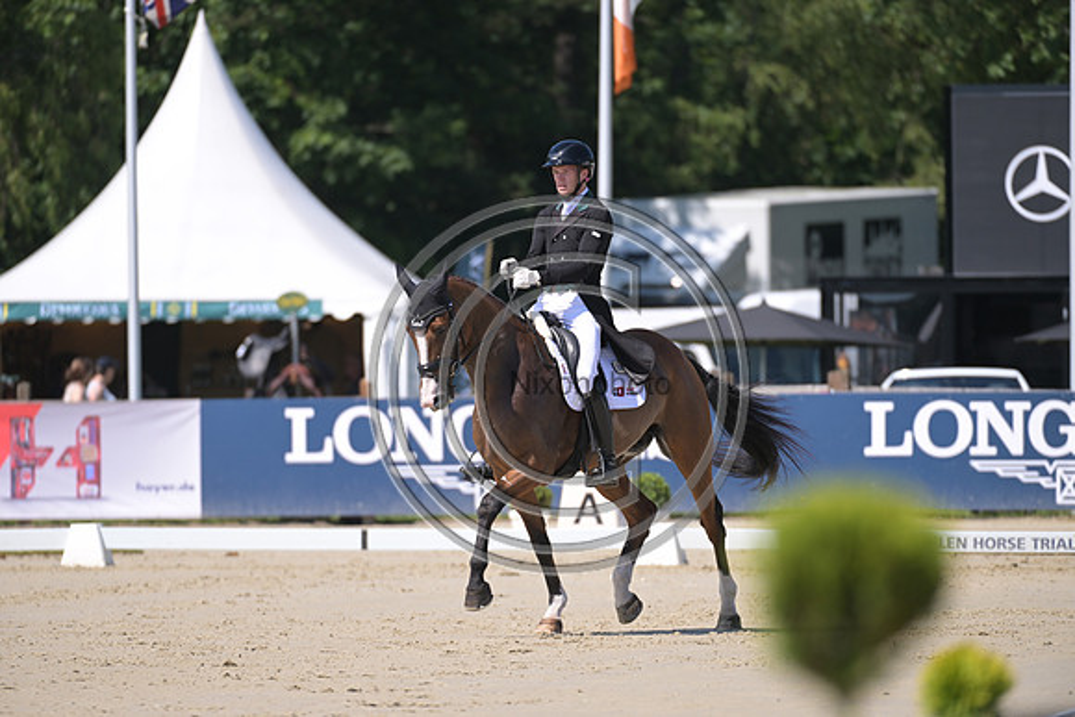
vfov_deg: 3.4
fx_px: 11947
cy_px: 358
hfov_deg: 5.2
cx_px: 538
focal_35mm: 400
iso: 250
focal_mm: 400
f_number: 5
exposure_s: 1/1250
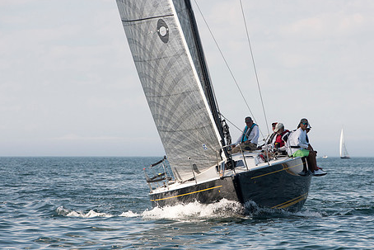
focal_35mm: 312
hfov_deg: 6.6
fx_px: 3242
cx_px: 235
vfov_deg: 4.4
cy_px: 144
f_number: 8
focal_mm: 200
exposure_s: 1/1600
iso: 320
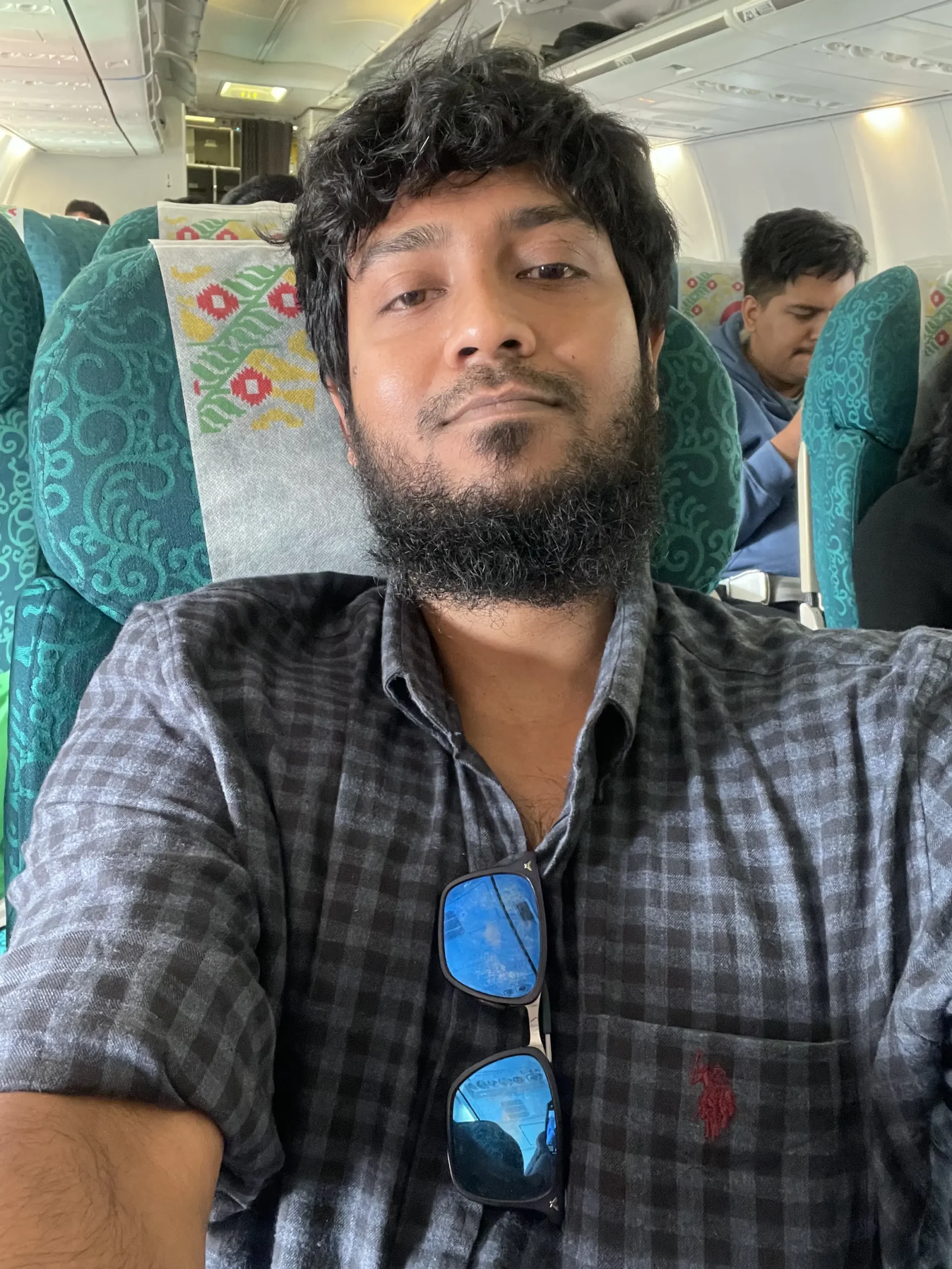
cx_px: 476
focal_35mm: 30
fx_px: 1100
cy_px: 634
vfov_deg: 60.0
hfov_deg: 46.8
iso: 400
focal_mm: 2.71
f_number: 2.2
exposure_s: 1/32
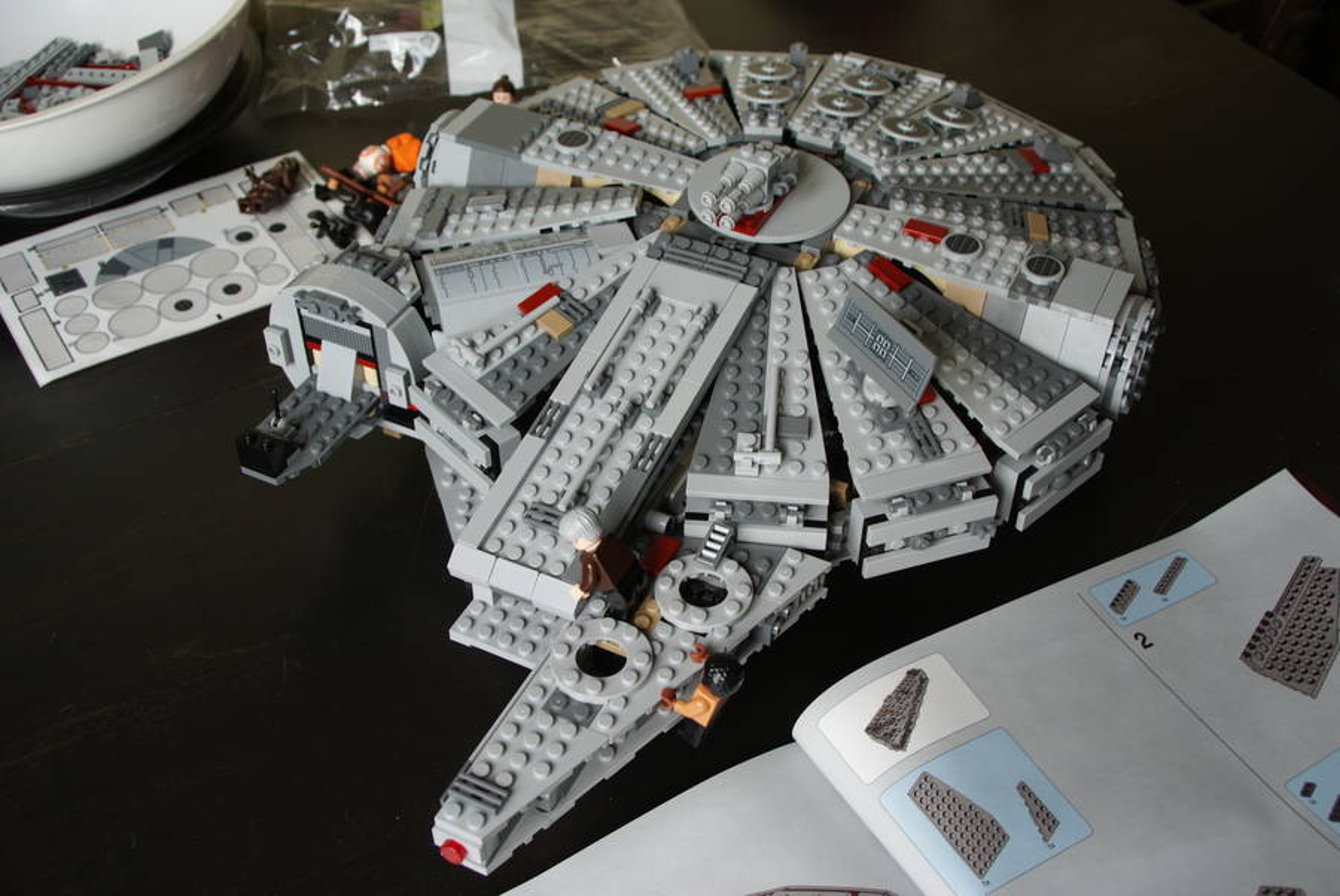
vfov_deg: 32.0
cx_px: 670
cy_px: 448
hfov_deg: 46.4
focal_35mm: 42
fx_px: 1565
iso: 100
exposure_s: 1/1.67
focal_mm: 28
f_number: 8
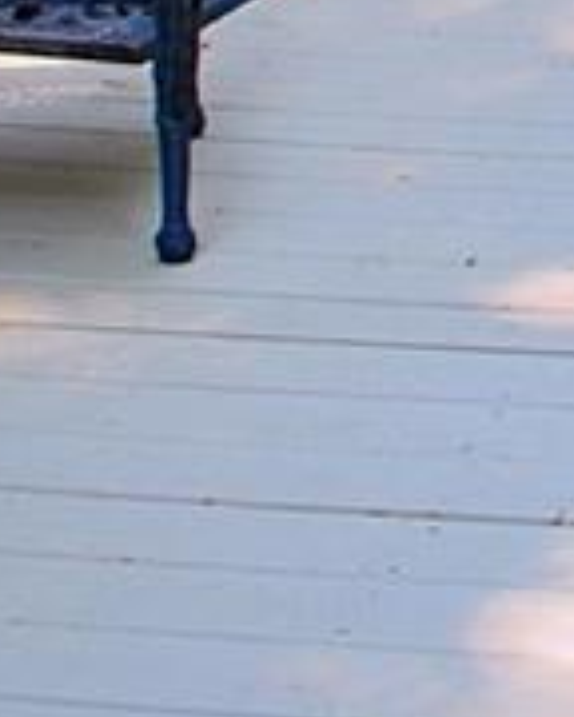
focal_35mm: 144
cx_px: 1339
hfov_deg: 9.6
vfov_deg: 12.5
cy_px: -470
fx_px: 3058
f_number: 4.5
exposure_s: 1/80
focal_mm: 18
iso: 200
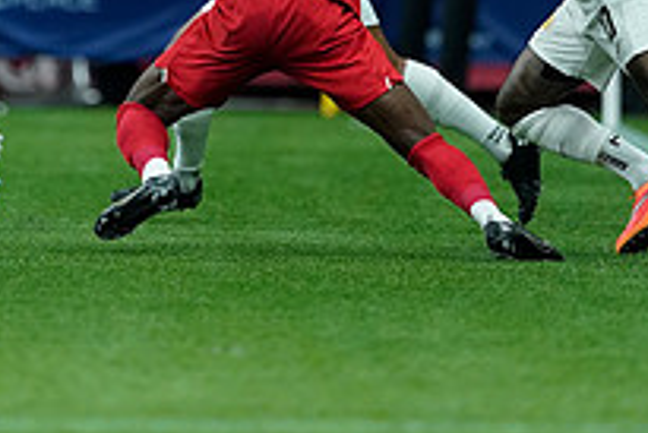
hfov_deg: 1.2
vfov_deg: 0.8
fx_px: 30549
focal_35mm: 1696
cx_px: 269
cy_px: -153
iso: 5000
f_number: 4
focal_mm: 600
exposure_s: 1/1600
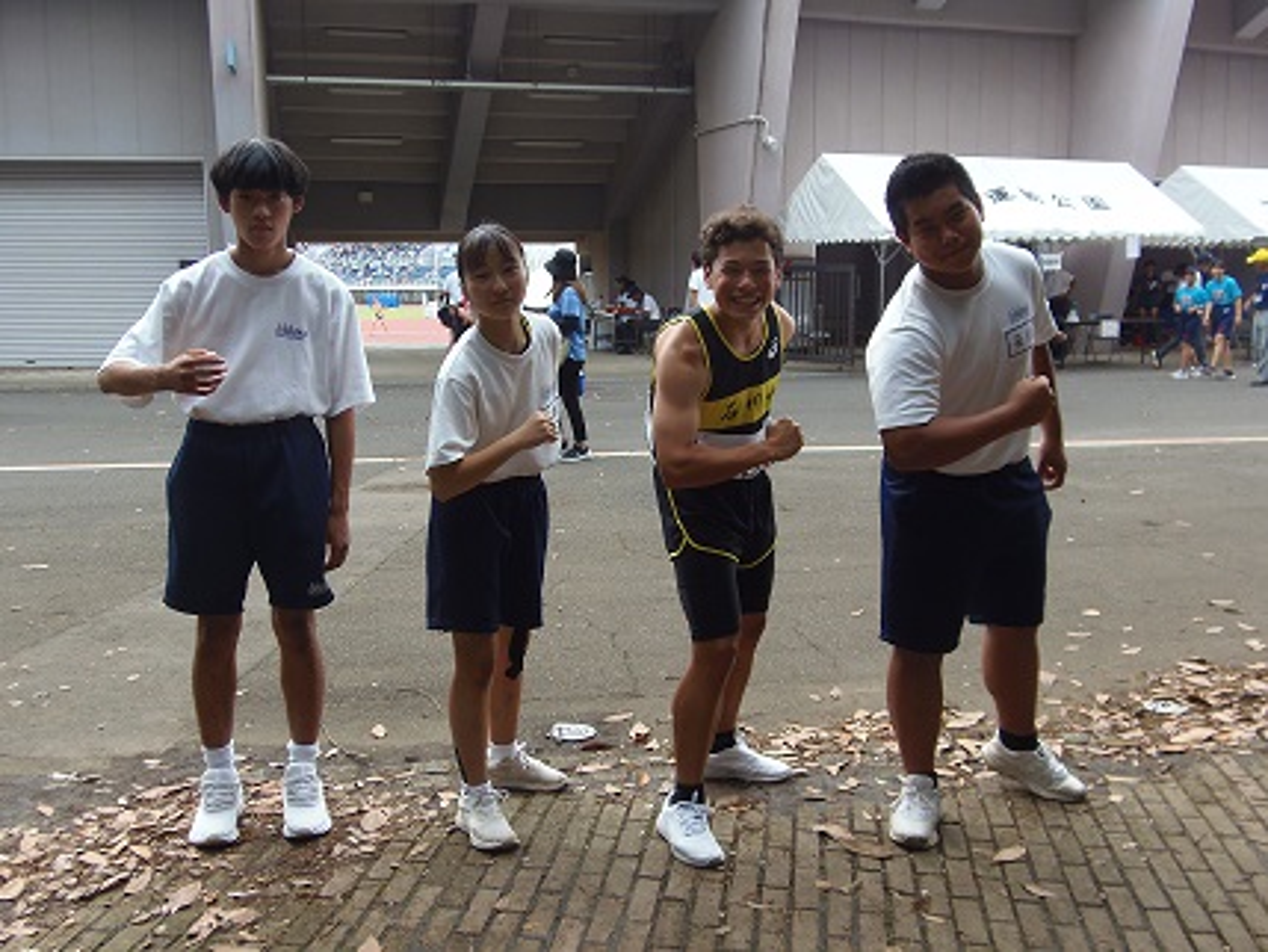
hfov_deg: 52.6
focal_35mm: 35
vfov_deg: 40.7
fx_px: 1282
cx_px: 634
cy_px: 476
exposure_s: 1/100
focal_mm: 6.5
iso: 64
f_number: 3.4
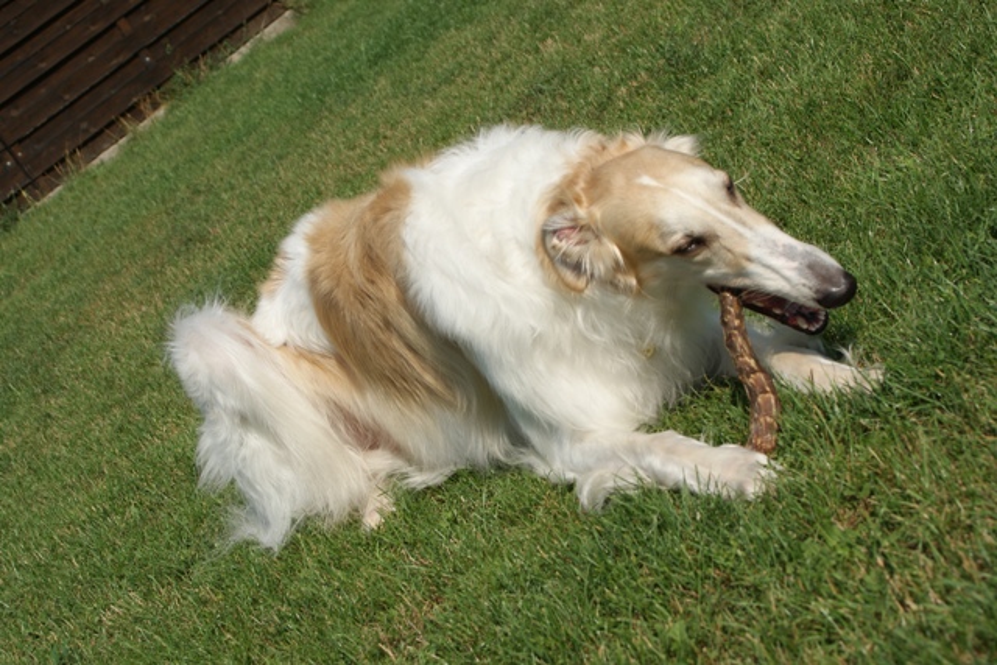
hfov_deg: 27.0
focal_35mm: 75
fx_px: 2077
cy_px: 332
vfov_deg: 18.2
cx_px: 498
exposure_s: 1/320
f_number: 9
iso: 100
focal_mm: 50
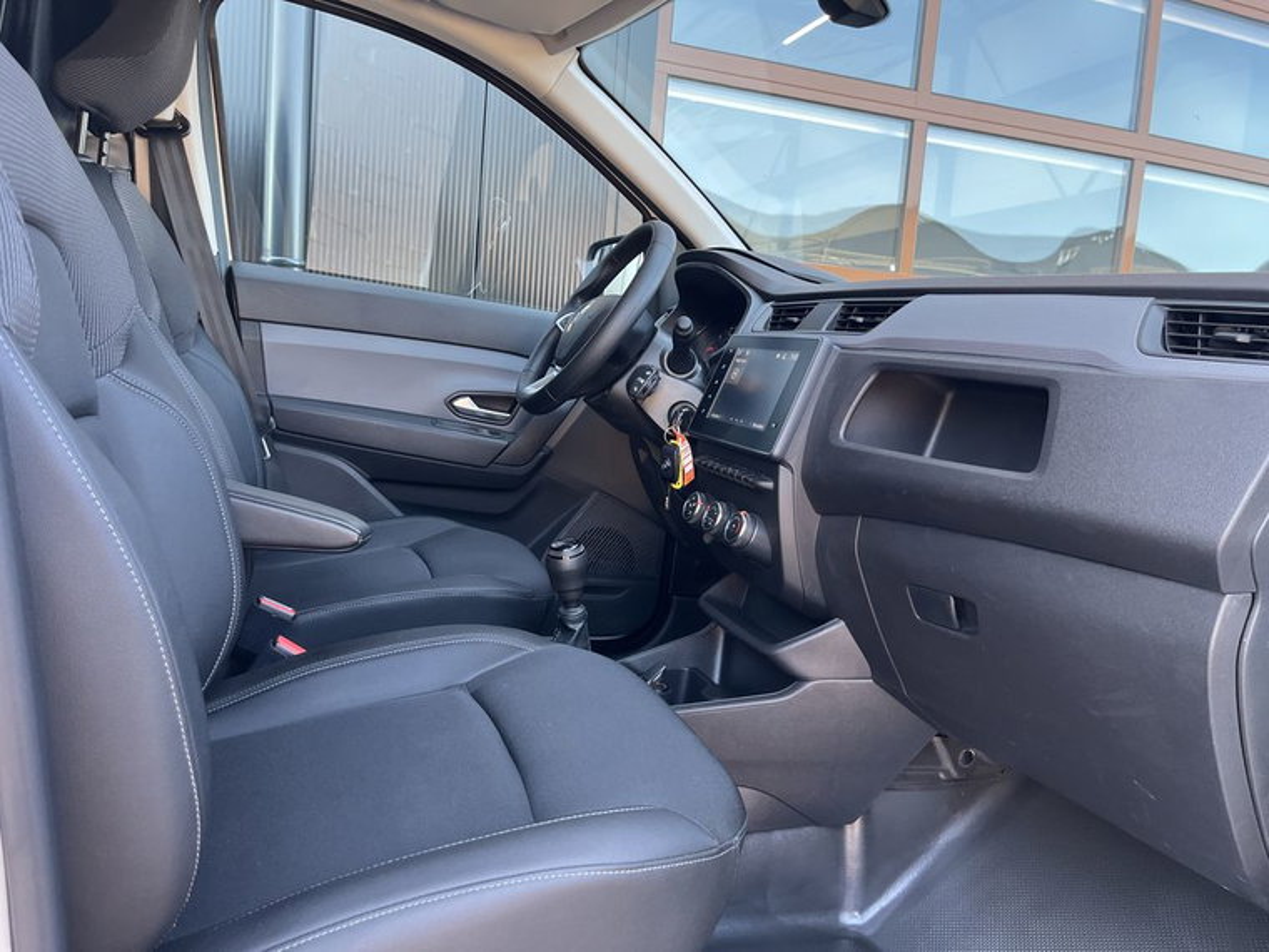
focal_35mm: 26
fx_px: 953
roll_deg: -5.1
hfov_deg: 67.3
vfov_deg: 53.1
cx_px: 634
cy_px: 476
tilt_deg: -4.5
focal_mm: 5.1
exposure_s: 1/121
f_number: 1.6
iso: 125
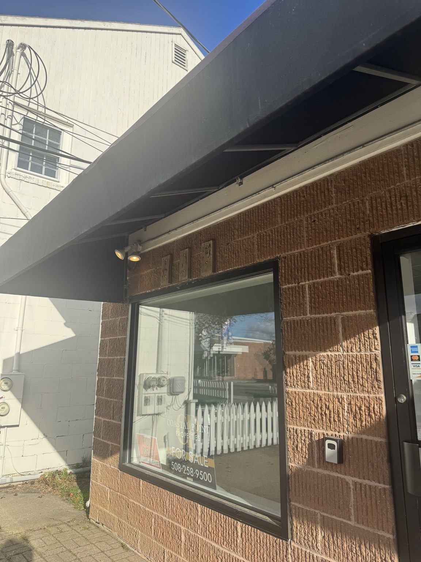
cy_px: 281
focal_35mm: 24
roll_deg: +0.6
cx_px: 210
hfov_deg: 56.8
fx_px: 389
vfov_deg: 71.6
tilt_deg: +12.1
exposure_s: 1/2959
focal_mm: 6.76
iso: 80
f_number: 1.78
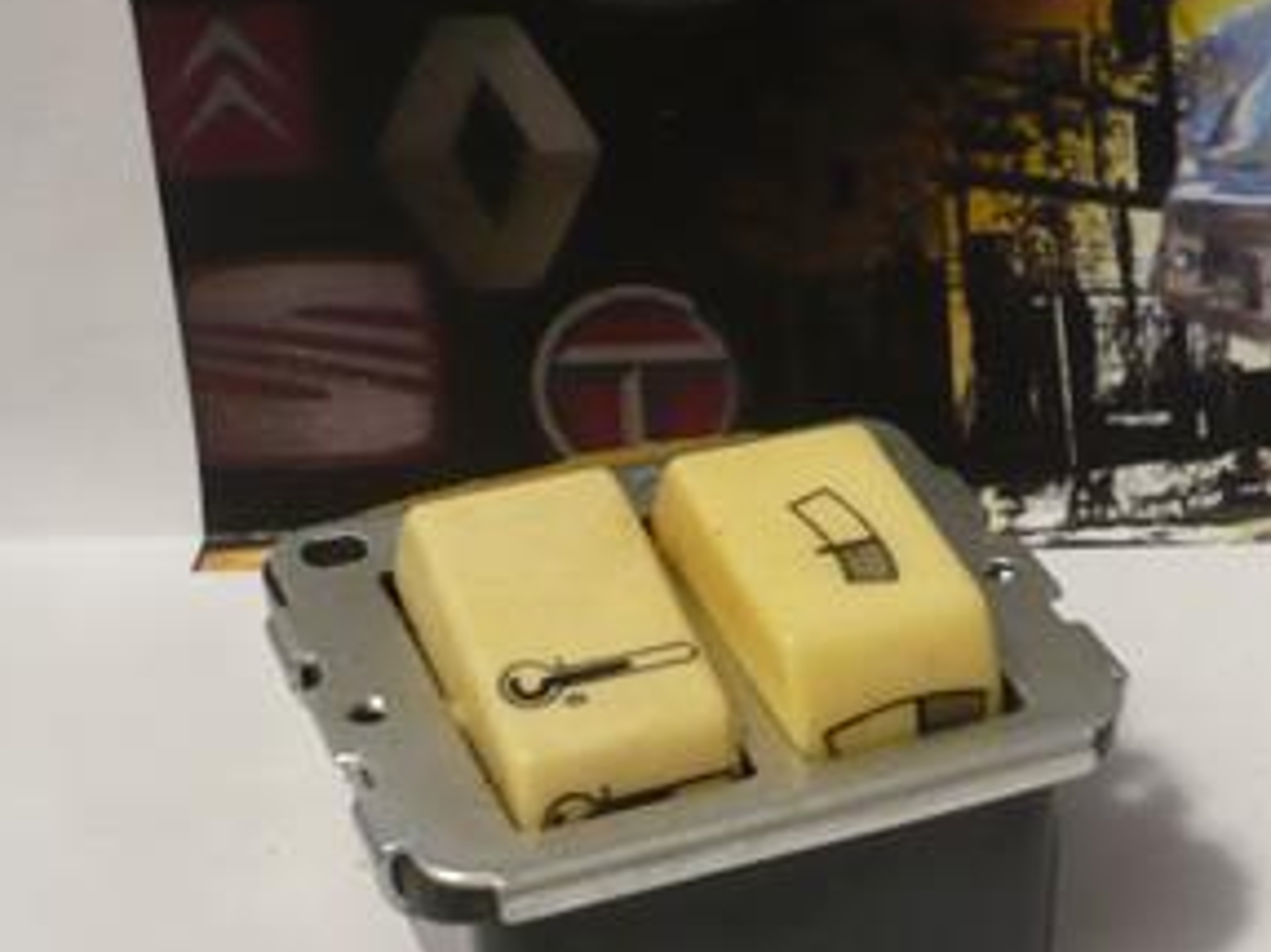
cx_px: 1253
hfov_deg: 24.0
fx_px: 2863
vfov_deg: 18.9
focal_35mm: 78
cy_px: 536
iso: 200
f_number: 2.8
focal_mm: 5.8
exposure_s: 1/6
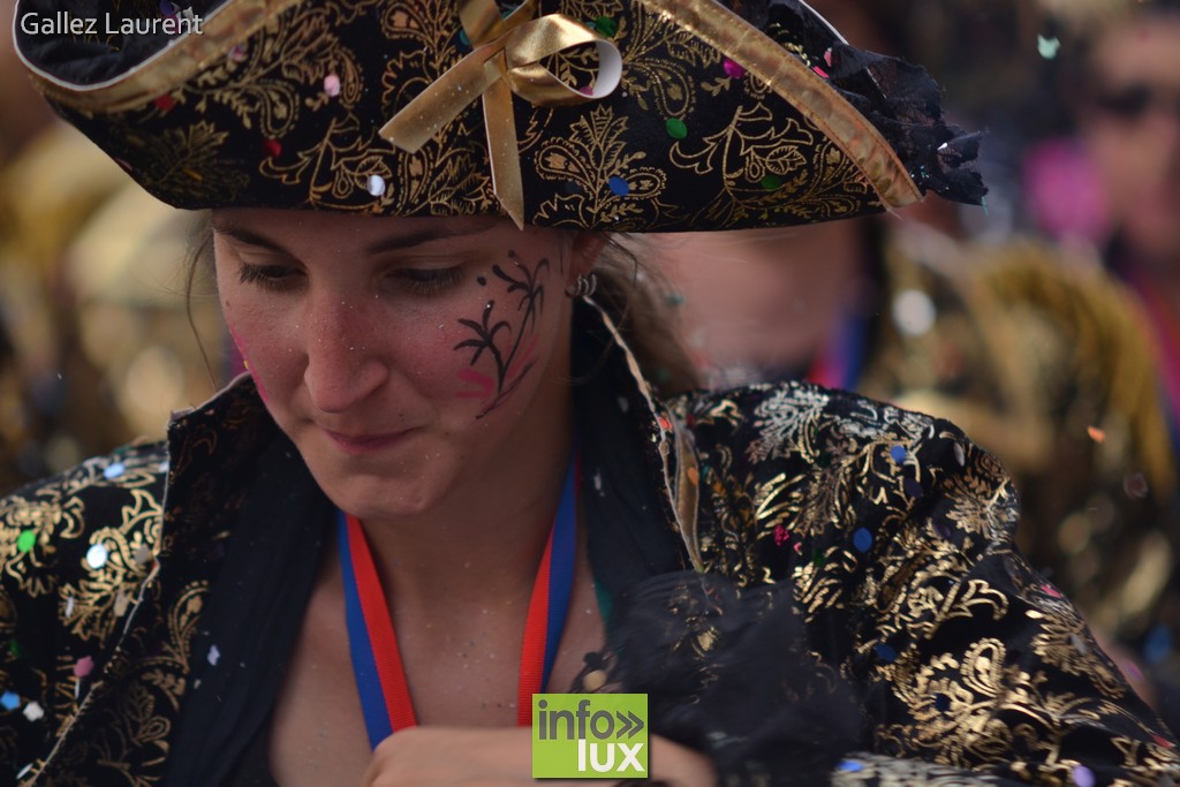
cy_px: 394
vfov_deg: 6.1
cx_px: 590
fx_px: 7376
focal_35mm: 225
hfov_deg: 9.1
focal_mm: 150
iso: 100
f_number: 2.8
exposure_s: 1/400
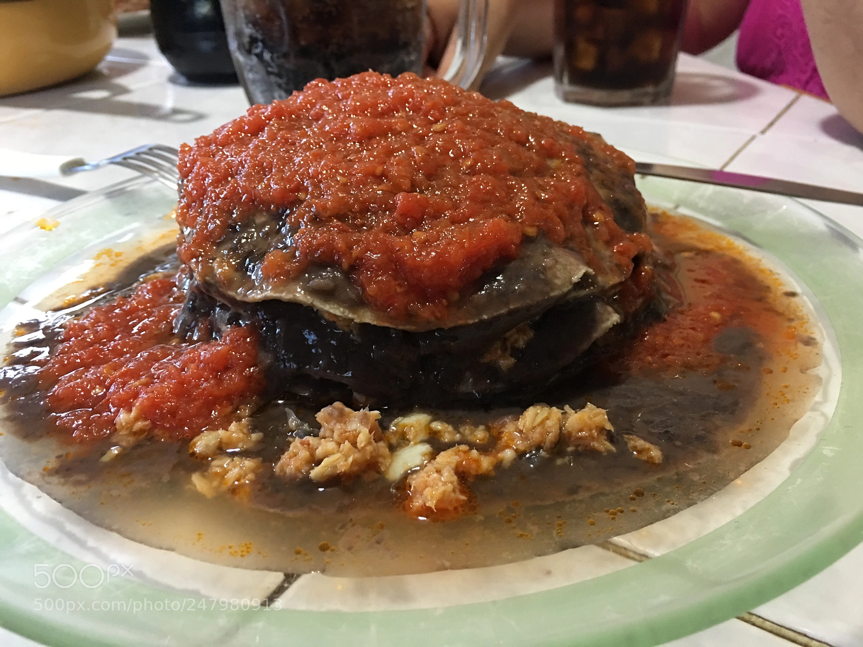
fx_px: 723
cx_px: 432
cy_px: 324
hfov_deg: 61.7
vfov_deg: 48.2
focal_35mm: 29
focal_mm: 4.15
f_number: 2.2
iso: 100
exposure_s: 1/15
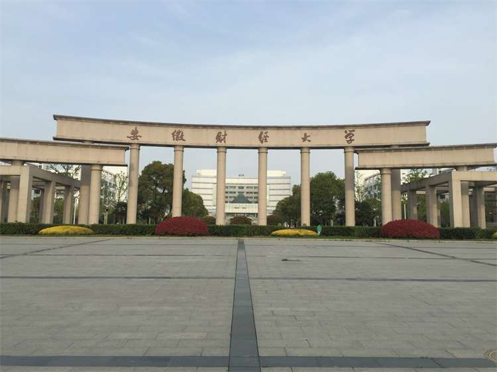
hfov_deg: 61.7
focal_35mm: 29
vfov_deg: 48.2
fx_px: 416
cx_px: 248
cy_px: 186
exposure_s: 1/1412
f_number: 2.2
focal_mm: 4.15
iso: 32
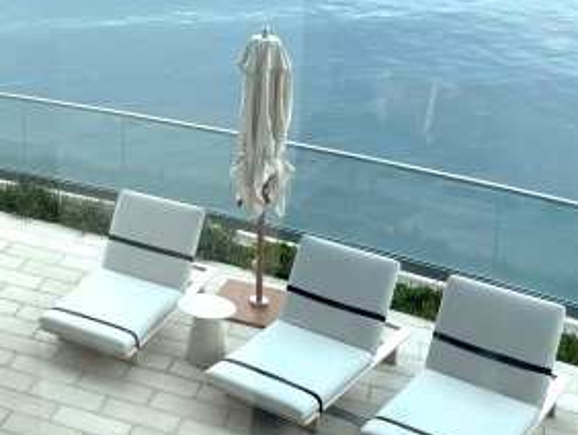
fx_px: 1136
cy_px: -74
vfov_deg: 20.4
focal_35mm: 68
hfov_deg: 24.2
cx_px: -213
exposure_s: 1/1192
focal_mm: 6.76
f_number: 1.78
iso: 80
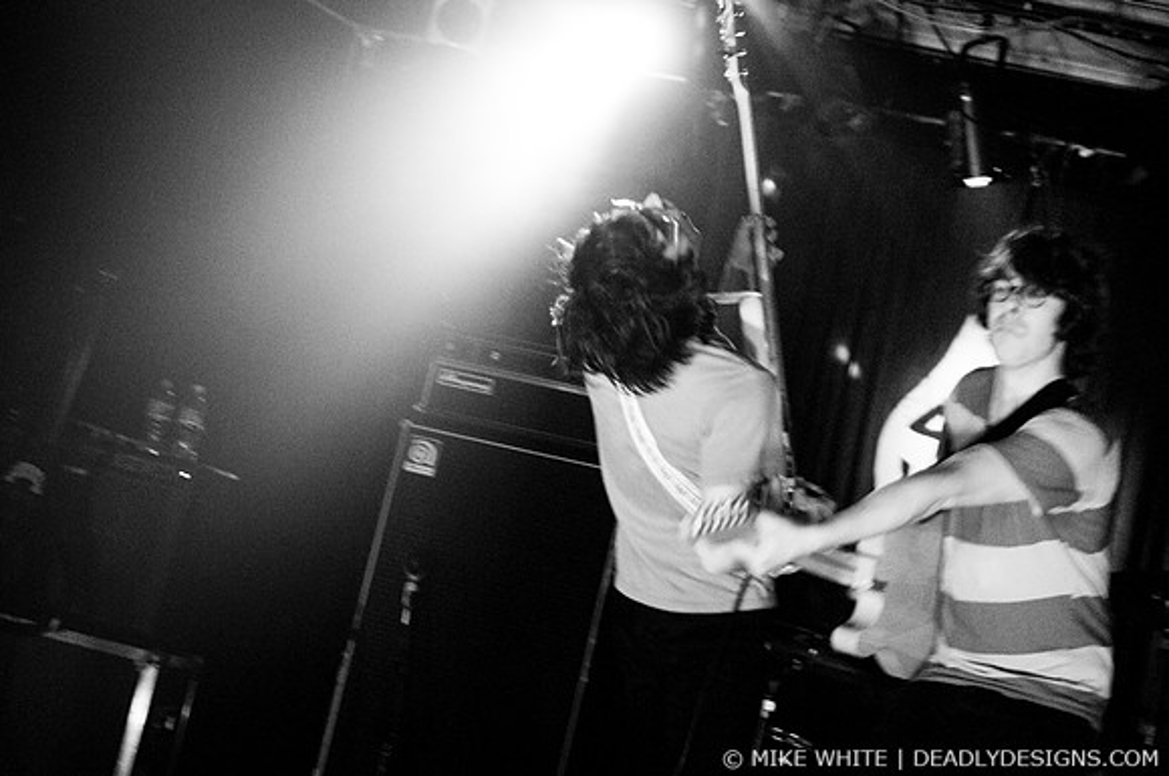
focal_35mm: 45
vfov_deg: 29.8
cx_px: 584
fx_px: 1459
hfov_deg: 43.7
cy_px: 388
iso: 800
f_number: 1.6
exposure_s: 1/100
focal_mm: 30
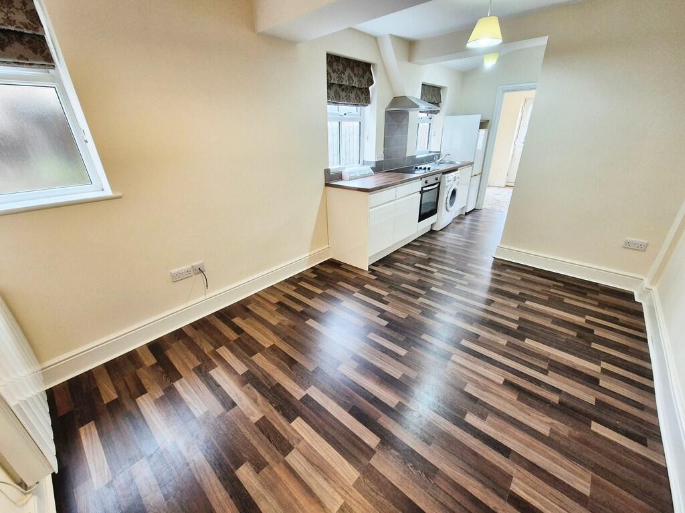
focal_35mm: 13
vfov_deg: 89.9
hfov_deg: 106.2
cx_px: 342
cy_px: 256
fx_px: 257
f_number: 2.2
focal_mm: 2.2
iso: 160
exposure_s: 1/50
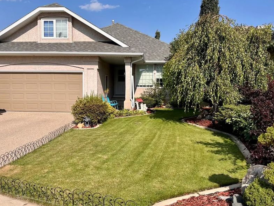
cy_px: 113
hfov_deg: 53.9
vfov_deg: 41.7
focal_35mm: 34
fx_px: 269
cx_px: 128
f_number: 1.6
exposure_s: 1/4016
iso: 50
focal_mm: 5.1
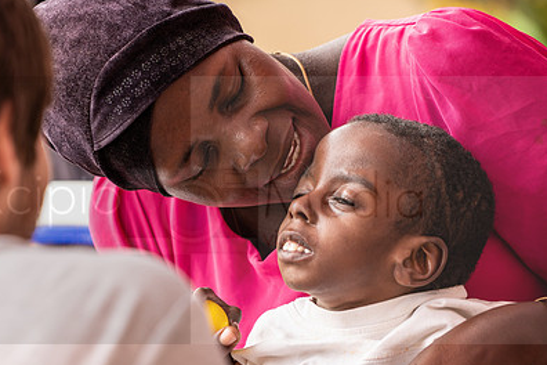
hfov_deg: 7.0
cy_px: 209
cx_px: 192
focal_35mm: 293
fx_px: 4452
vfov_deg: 4.7
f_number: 4
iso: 320
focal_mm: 200
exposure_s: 1/200
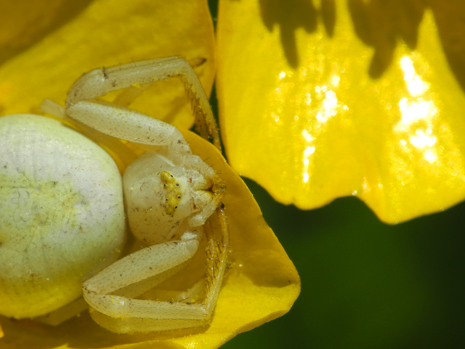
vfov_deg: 4.8
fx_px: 4192
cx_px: 202
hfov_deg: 6.3
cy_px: 182
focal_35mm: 312
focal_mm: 42.6
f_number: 8
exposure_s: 1/640
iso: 100
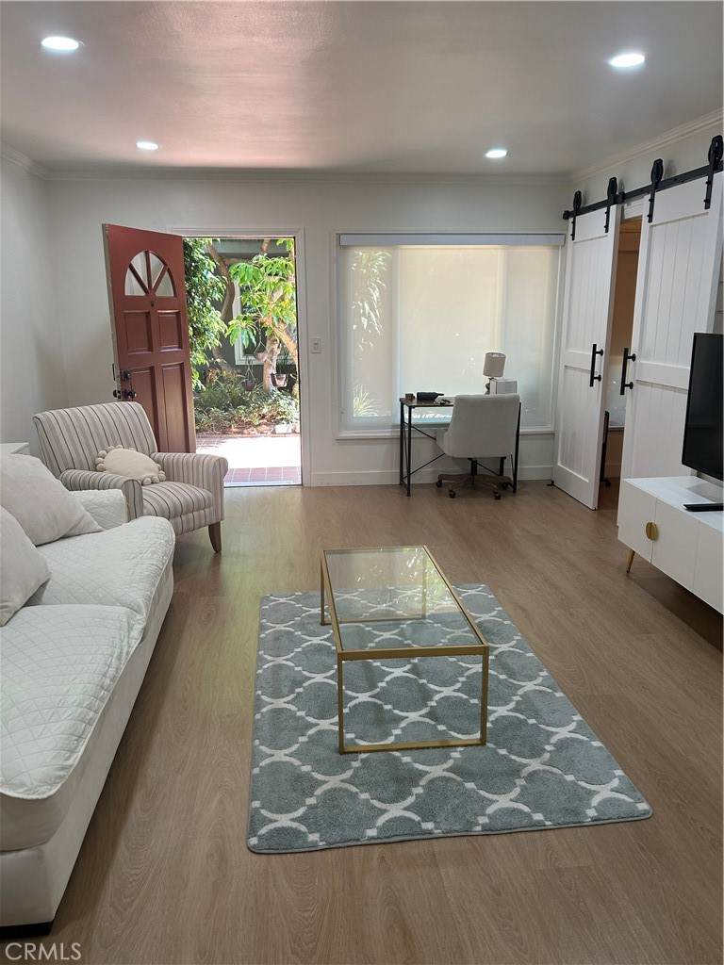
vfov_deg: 67.3
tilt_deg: -14.0
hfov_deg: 53.1
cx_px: 362
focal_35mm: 26
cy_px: 482
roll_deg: +0.5
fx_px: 725
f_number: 1.5
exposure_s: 1/120
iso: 80
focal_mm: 5.7
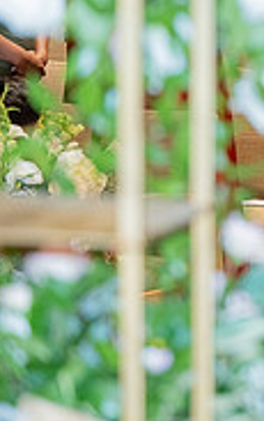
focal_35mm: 284
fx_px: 3257
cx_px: 643
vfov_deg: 7.4
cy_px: 89
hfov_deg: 4.5
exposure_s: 1/160
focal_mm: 88
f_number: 3.2
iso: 1250
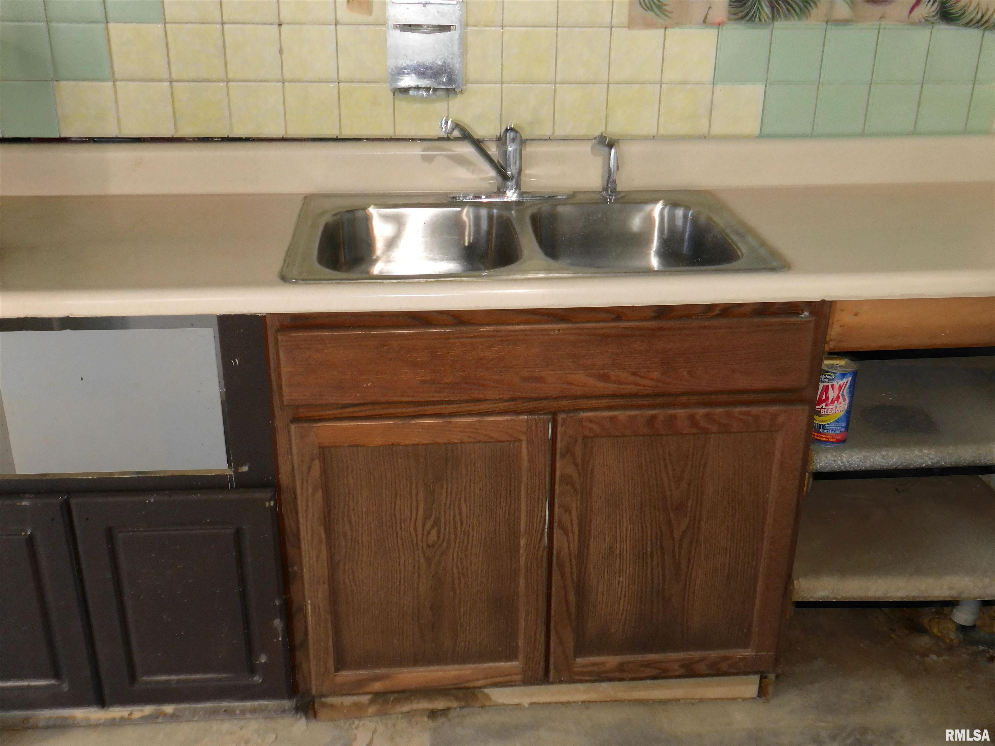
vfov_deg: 39.7
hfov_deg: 51.4
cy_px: 373
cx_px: 498
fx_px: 1035
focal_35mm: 36
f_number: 3.5
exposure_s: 1/30
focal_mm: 6.3
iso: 125
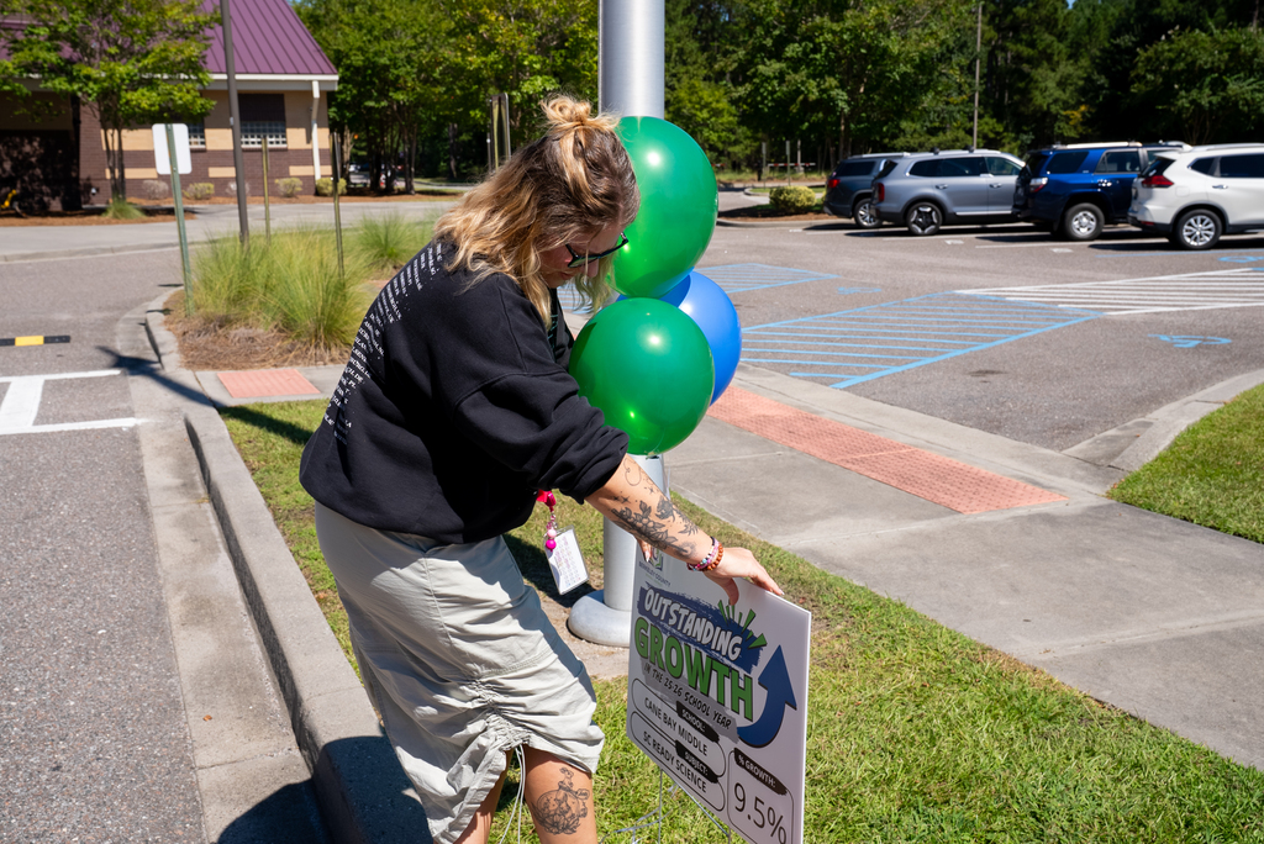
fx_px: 1265
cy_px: 422
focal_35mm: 36
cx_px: 632
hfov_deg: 53.1
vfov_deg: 36.9
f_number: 9
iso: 200
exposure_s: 1/320
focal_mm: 36
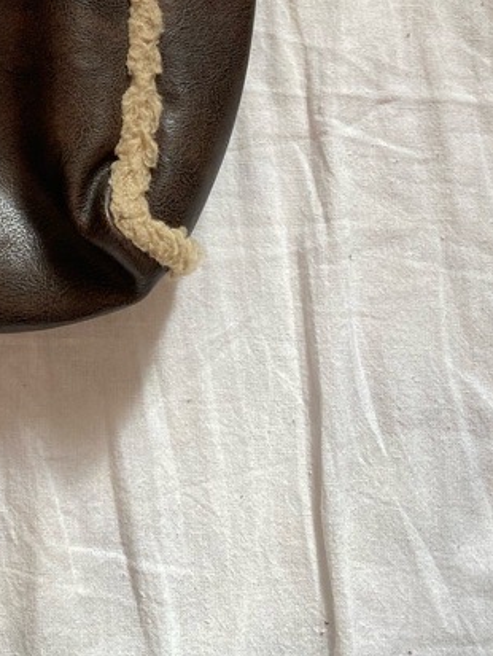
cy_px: -48
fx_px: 1196
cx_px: -70
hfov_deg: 21.9
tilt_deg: -76.5
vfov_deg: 28.2
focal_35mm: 63
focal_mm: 4.25
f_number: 1.8
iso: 64
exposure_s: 1/121
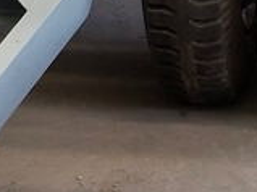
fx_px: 1677
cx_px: -134
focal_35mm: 226
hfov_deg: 8.6
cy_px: -303
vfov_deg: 6.2
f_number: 1.8
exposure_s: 1/120
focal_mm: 3.95
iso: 179
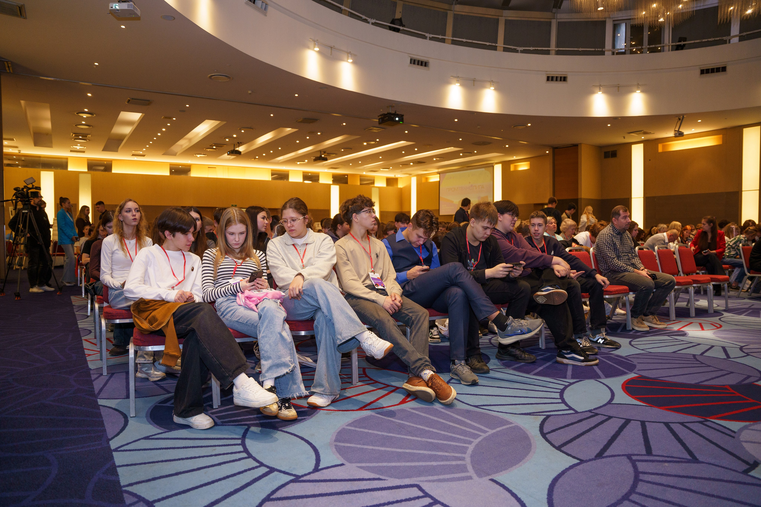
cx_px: 380
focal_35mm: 24
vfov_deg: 53.1
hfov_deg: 73.7
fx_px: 507
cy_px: 254
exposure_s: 1/160
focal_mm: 24
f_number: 2.8
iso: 1000
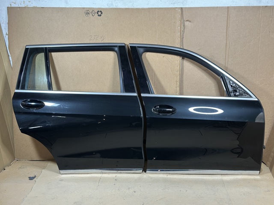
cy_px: 102
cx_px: 137
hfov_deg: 39.7
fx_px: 380
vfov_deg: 30.2
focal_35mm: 48
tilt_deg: -13.7
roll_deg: +0.4
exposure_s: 1/50
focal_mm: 6.86
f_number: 1.78
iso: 250
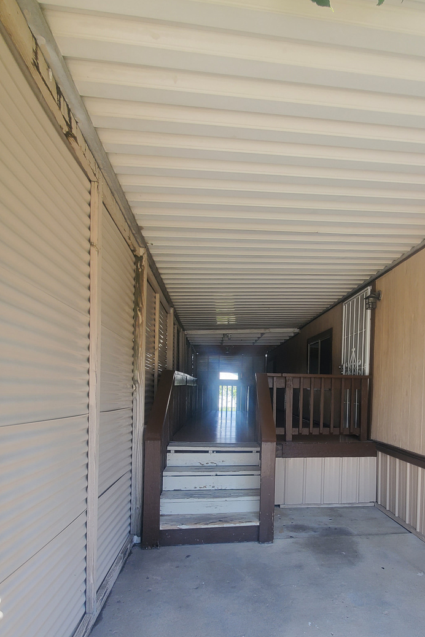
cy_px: 403
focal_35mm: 20
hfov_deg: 59.9
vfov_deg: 82.2
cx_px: 297
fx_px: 354
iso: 80
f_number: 2.2
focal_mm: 1.8
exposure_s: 1/120
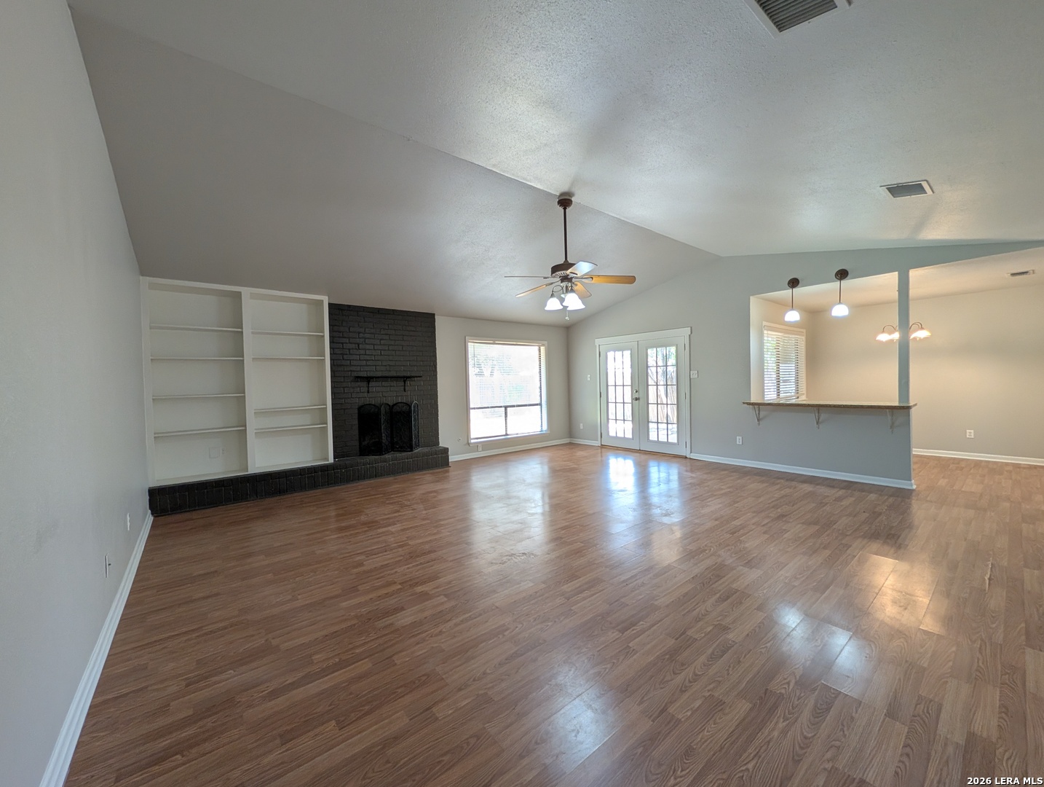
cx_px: 522
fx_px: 362
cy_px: 394
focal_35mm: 12
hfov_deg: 110.5
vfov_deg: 94.7
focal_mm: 2.02
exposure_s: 1/60
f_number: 1.7
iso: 53
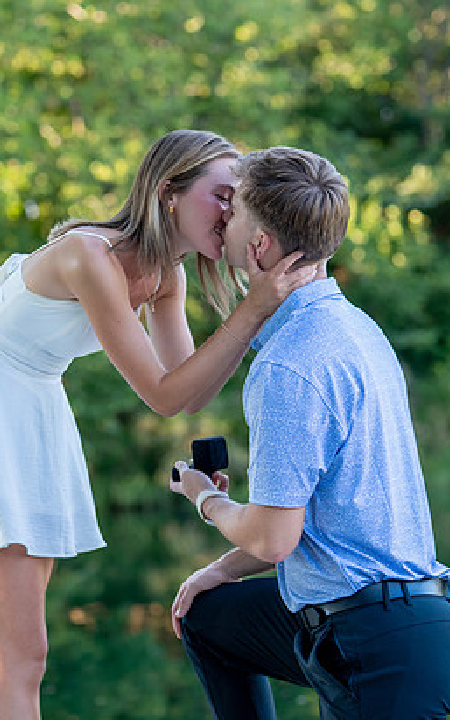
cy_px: 379
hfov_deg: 11.0
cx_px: 206
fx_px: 2334
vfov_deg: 17.5
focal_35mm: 119
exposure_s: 1/640
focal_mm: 50
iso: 250
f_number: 1.8
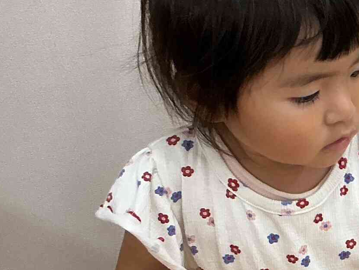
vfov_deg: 13.0
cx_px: 598
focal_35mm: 113
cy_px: 251
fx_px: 1172
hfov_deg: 15.5
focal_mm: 3
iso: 64
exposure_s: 1/120
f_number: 1.8
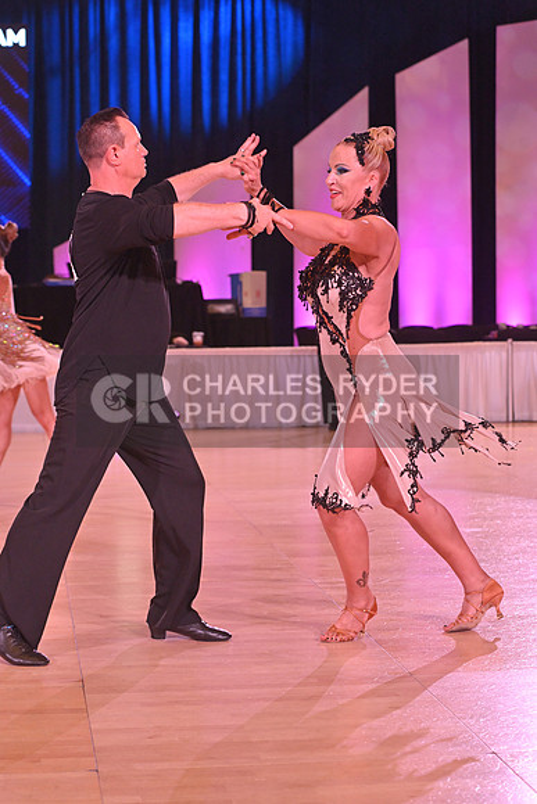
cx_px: 268
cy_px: 402
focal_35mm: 80
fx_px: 1789
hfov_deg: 17.1
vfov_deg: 25.4
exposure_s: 1/400
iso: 2000
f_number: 5
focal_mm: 80
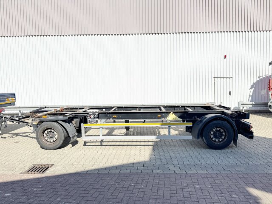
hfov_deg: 71.6
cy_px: 102
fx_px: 189
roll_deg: +0.3
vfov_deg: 56.8
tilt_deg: -1.8
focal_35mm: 24
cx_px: 136
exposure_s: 1/1094
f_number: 1.78
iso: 80
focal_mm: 6.76
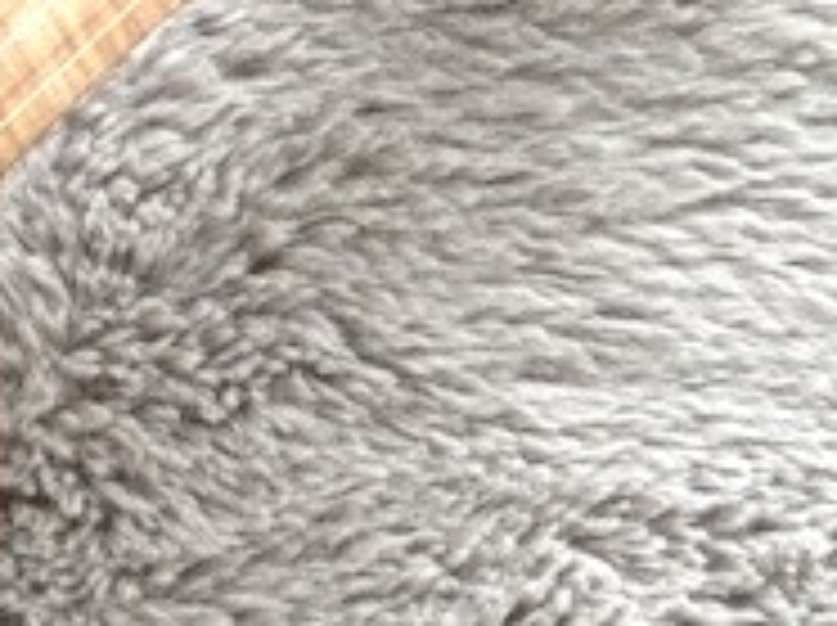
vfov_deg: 11.7
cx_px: -261
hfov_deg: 14.9
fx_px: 3043
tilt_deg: -78.1
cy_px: 354
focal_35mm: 126
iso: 125
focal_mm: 5.96
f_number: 1.6
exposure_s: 1/121
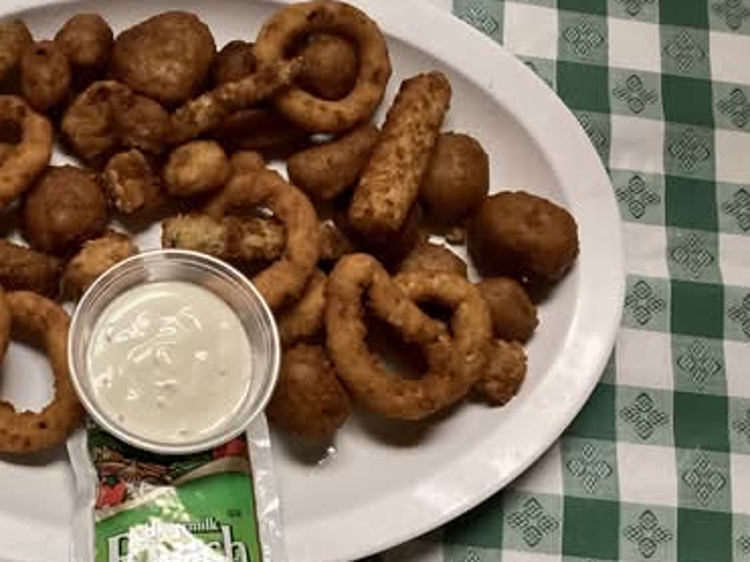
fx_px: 1061
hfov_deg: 37.8
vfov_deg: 29.7
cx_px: 170
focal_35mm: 49
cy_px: 275
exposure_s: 1/50
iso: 320
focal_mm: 3.3
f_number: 2.4
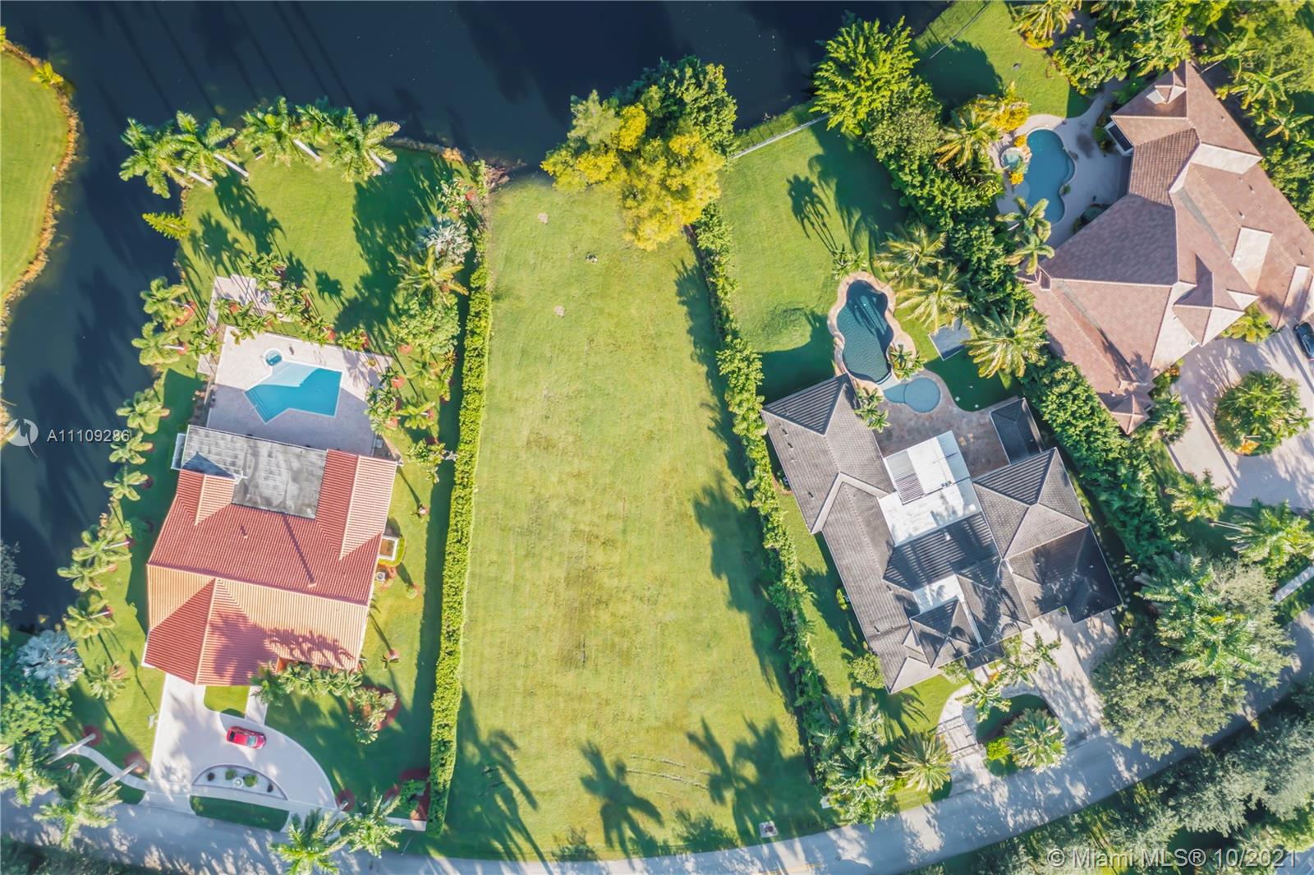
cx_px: 657
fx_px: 1021
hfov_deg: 65.5
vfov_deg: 46.4
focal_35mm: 28
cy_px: 438
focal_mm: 10.26
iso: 100
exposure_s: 1/15
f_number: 2.8
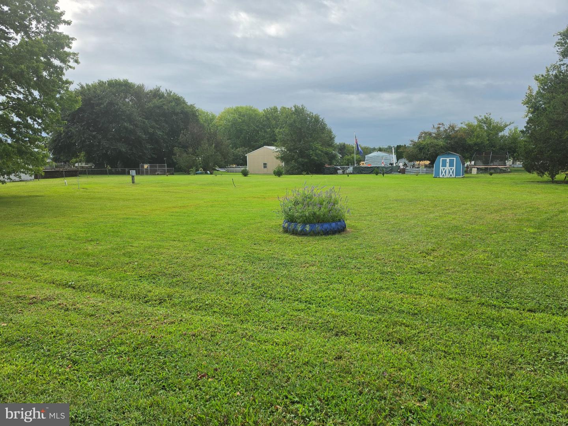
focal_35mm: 23
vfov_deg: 58.9
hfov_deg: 73.9
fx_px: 377
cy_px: 213
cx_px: 284
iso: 64
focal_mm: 6.5
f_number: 1.4
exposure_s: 1/7329
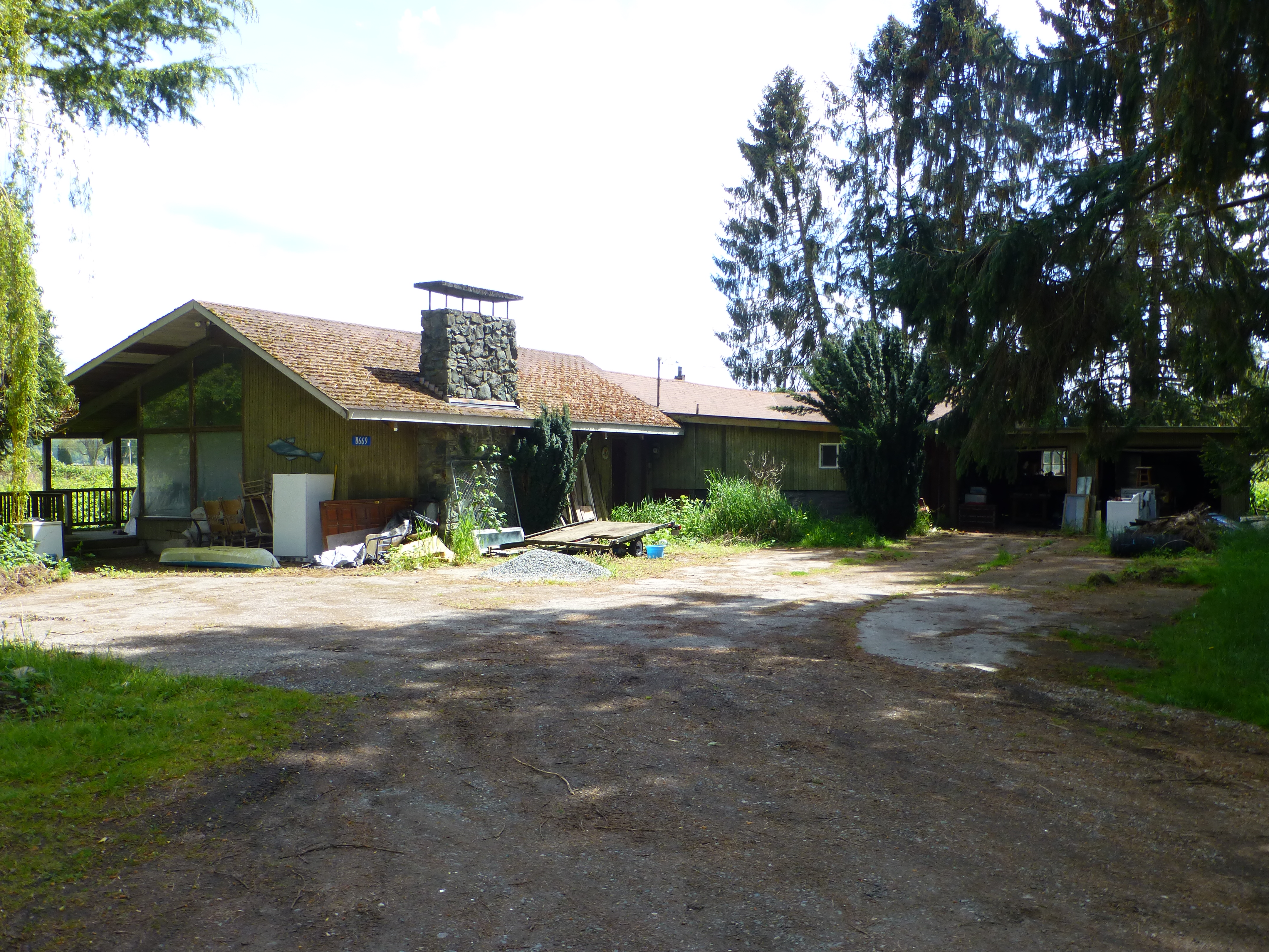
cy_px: 476
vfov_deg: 46.8
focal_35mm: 30
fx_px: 1100
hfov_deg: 60.0
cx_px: 634
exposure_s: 1/320
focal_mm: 5.4
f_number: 4
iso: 100
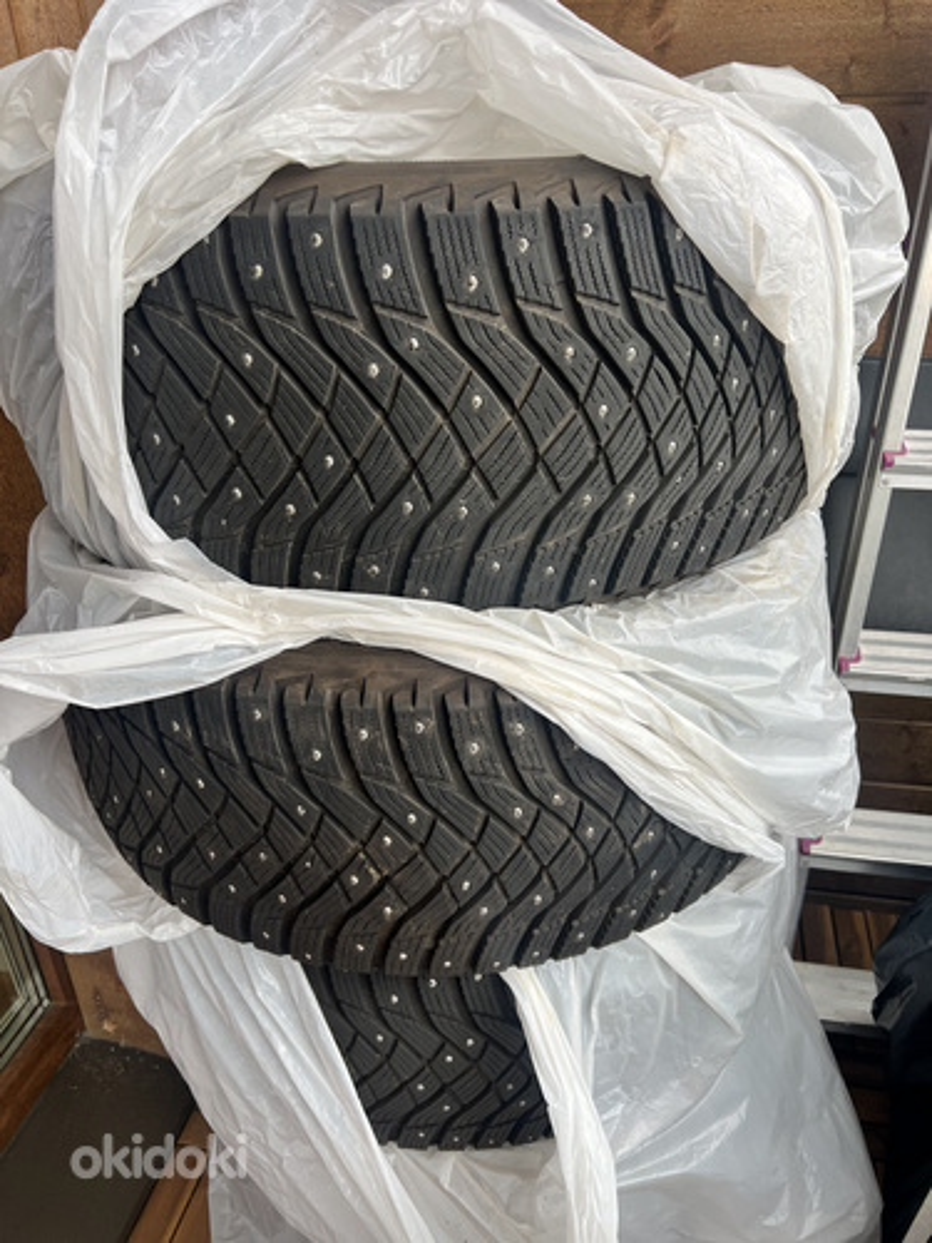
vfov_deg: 67.3
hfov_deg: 53.1
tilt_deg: -27.6
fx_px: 933
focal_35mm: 26
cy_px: 622
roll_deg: +2.6
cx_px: 466
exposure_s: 1/184
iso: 40
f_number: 1.5
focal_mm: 5.7
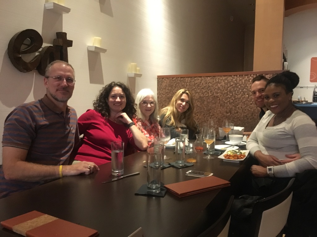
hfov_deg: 61.7
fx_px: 266
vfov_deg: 48.2
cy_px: 118
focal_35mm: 29
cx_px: 158
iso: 320
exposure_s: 1/15
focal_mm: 4.15
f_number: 2.2
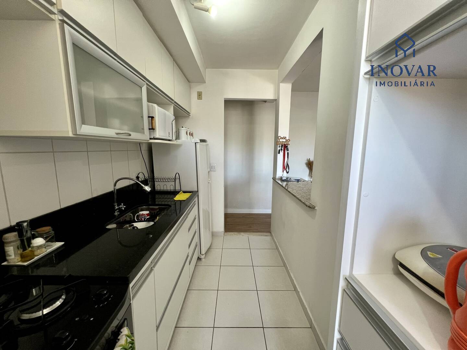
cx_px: 234
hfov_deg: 106.2
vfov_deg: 89.9
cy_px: 175
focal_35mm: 13
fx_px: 175
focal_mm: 1.57
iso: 125
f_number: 1.8
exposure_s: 1/60
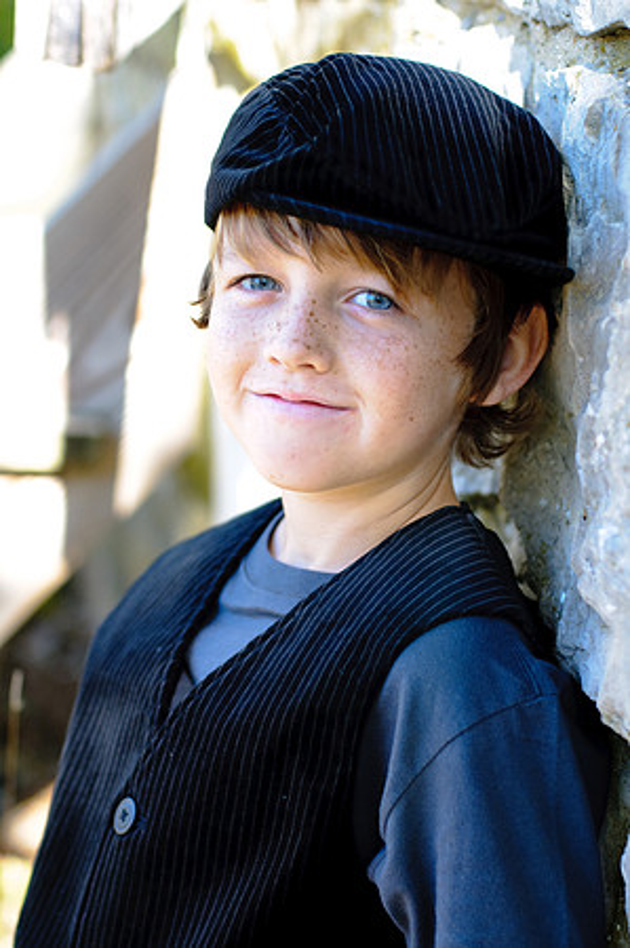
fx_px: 1973
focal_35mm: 75
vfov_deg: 27.0
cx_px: 315
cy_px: 474
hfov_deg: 18.1
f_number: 2.8
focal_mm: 50
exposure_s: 1/250
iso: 200
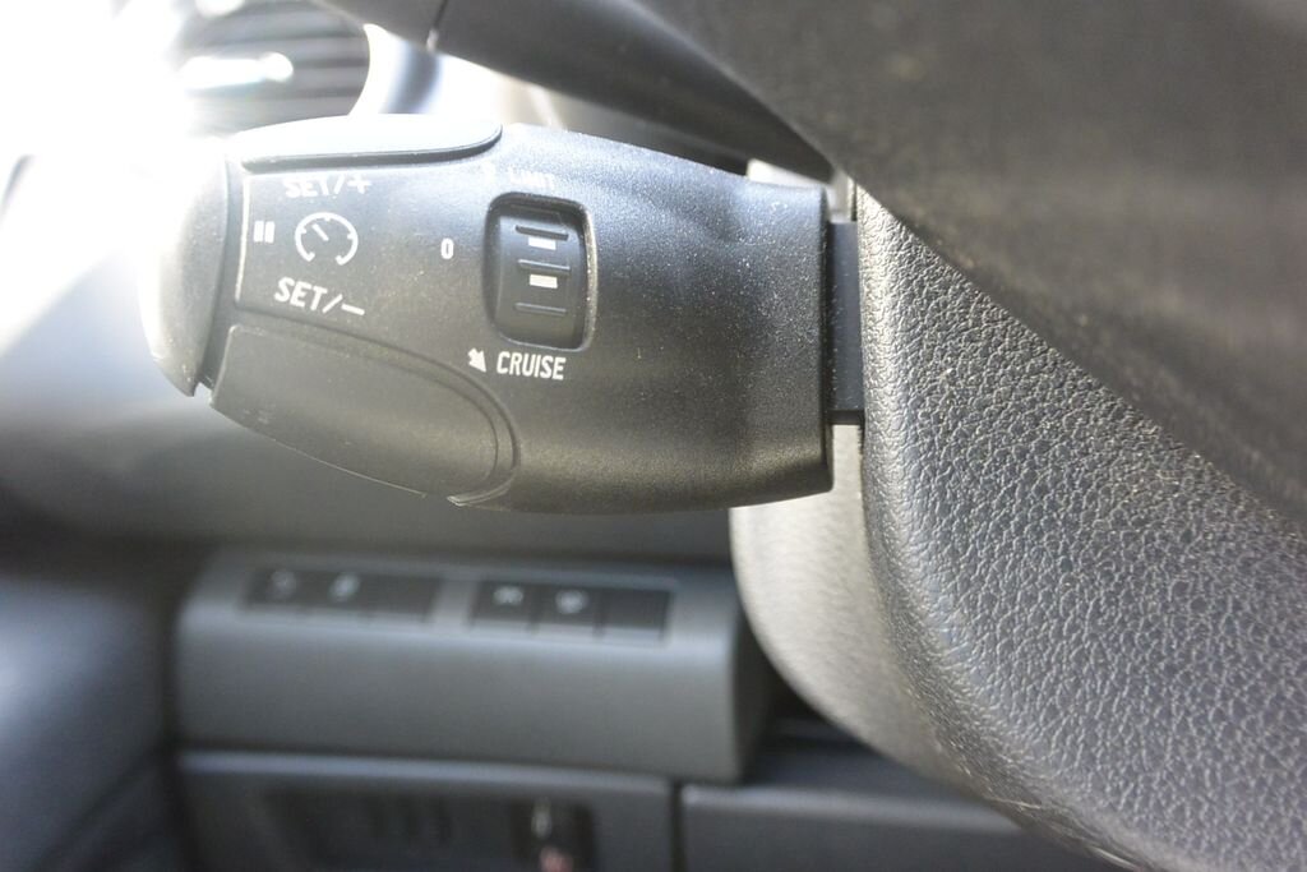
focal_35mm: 30
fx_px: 1089
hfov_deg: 61.9
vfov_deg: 43.6
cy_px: 436
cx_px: 654
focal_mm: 11.4
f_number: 3.5
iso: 800
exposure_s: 1/40
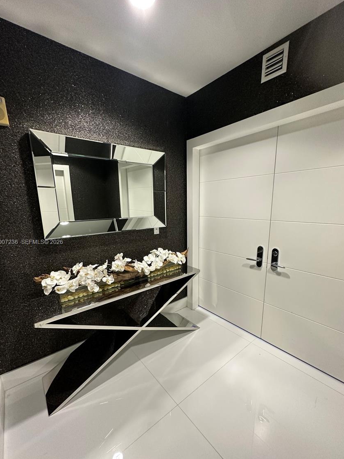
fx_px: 199
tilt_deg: -11.6
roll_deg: +0.4
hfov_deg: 81.7
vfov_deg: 98.1
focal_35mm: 15
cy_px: 243
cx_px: 172
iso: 250
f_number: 2.2
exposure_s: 1/60
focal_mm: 2.22
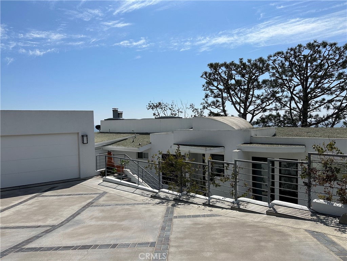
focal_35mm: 24
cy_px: 130
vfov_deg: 56.8
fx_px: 241
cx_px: 174
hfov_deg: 71.6
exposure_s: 1/10753
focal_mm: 6.86
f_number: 1.78
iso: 80
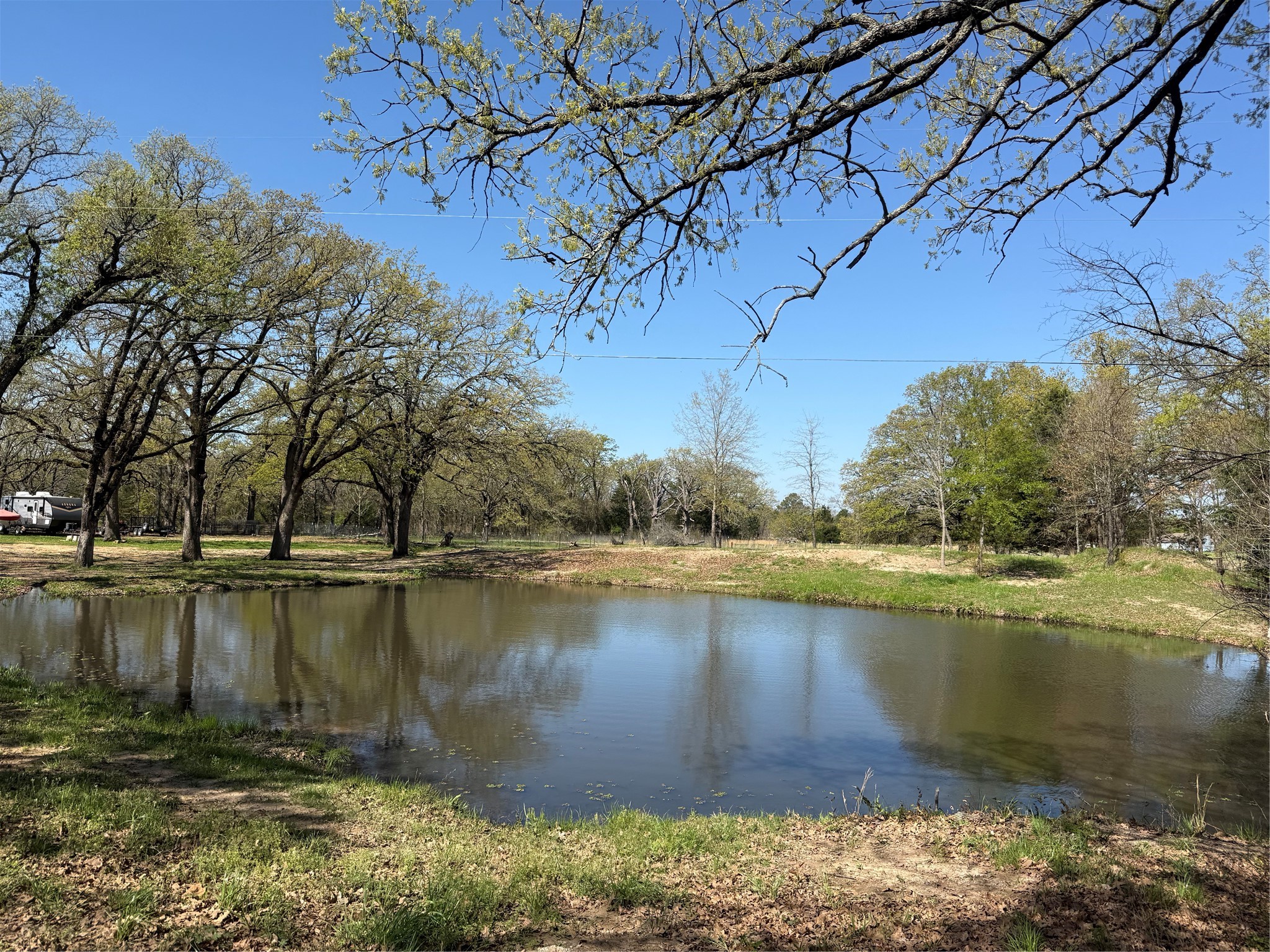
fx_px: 881
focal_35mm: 24
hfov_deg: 71.6
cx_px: 635
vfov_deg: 56.8
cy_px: 476
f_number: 1.78
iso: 80
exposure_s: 1/3759
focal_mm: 6.76
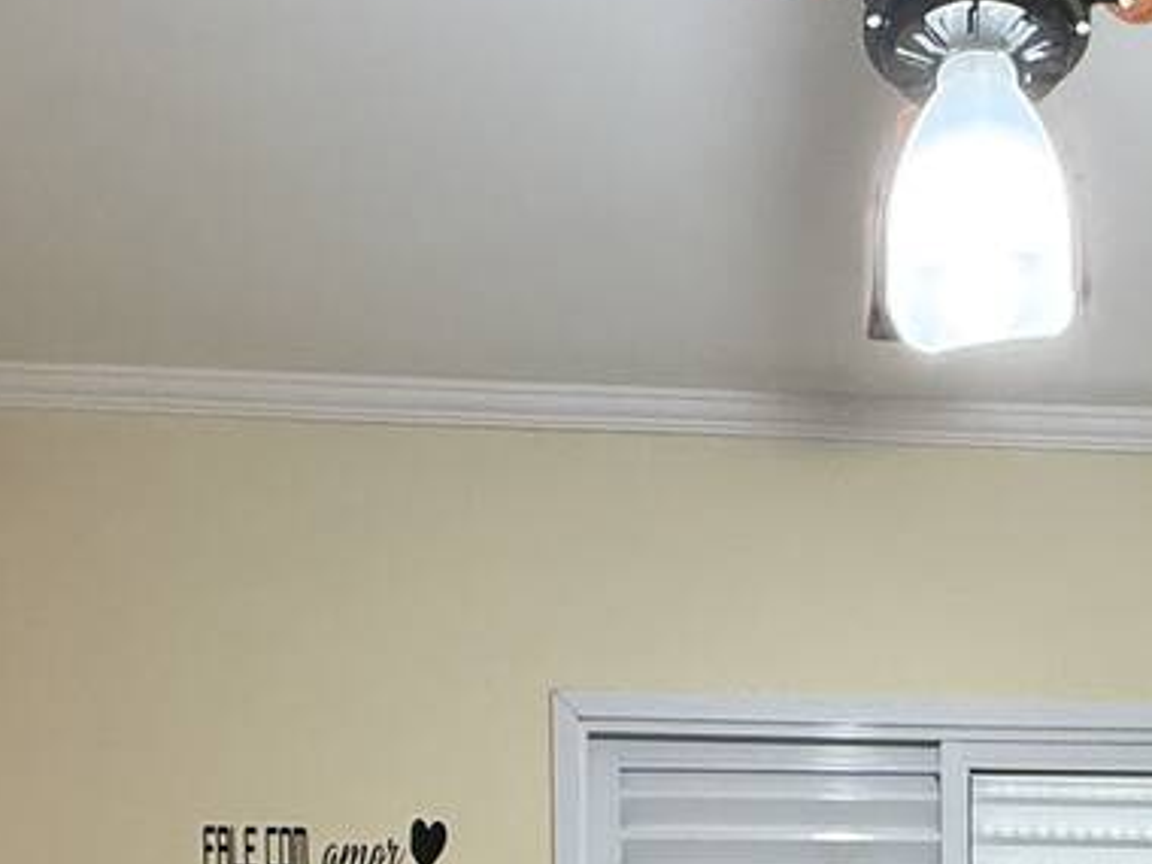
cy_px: 1346
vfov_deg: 22.1
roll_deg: +0.8
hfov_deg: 34.9
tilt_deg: -3.1
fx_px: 1764
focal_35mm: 53
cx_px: 946
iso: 400
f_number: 2.2
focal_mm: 2.22
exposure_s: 1/60
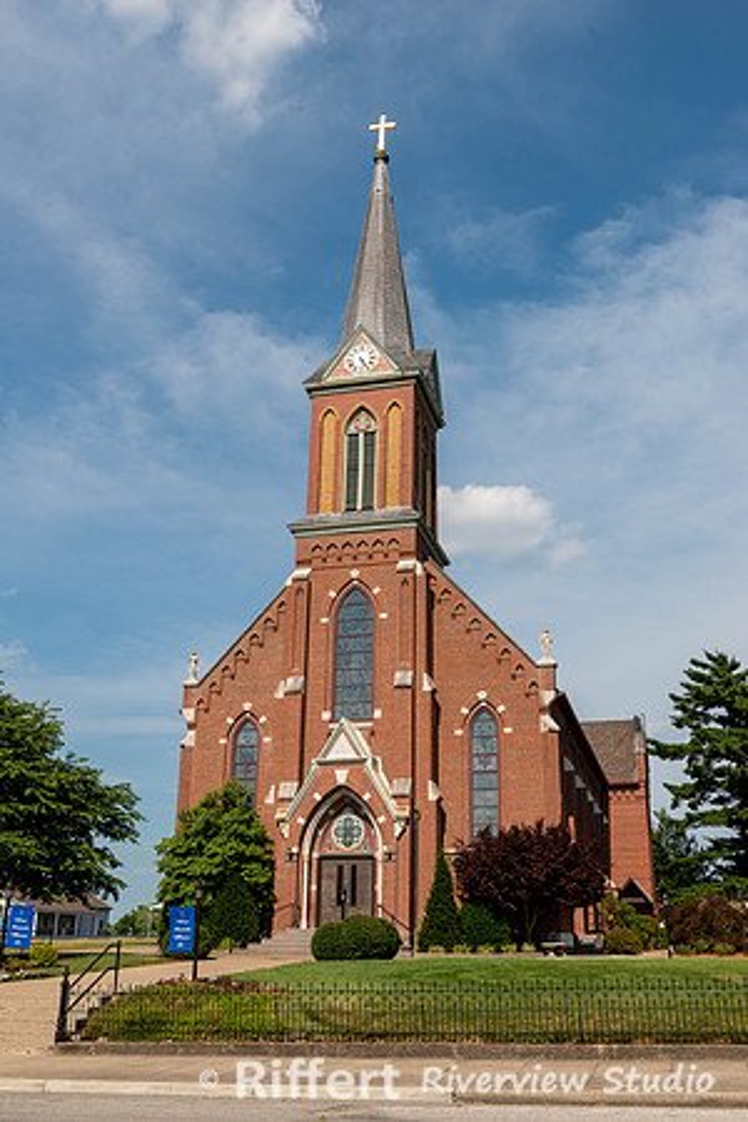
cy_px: 561
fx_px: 1060
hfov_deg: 38.9
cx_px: 374
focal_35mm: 34
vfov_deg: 55.8
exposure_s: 1/200
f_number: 11
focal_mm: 34
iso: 100
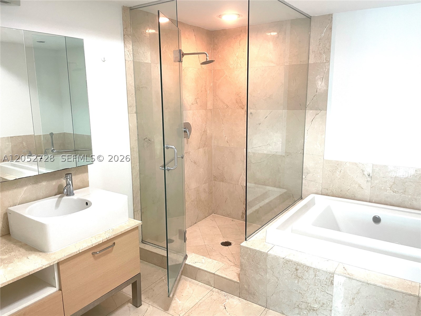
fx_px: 316
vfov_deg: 53.1
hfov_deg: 67.3
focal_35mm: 26
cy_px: 158
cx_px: 210
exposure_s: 1/60
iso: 100
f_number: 1.6
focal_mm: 4.2
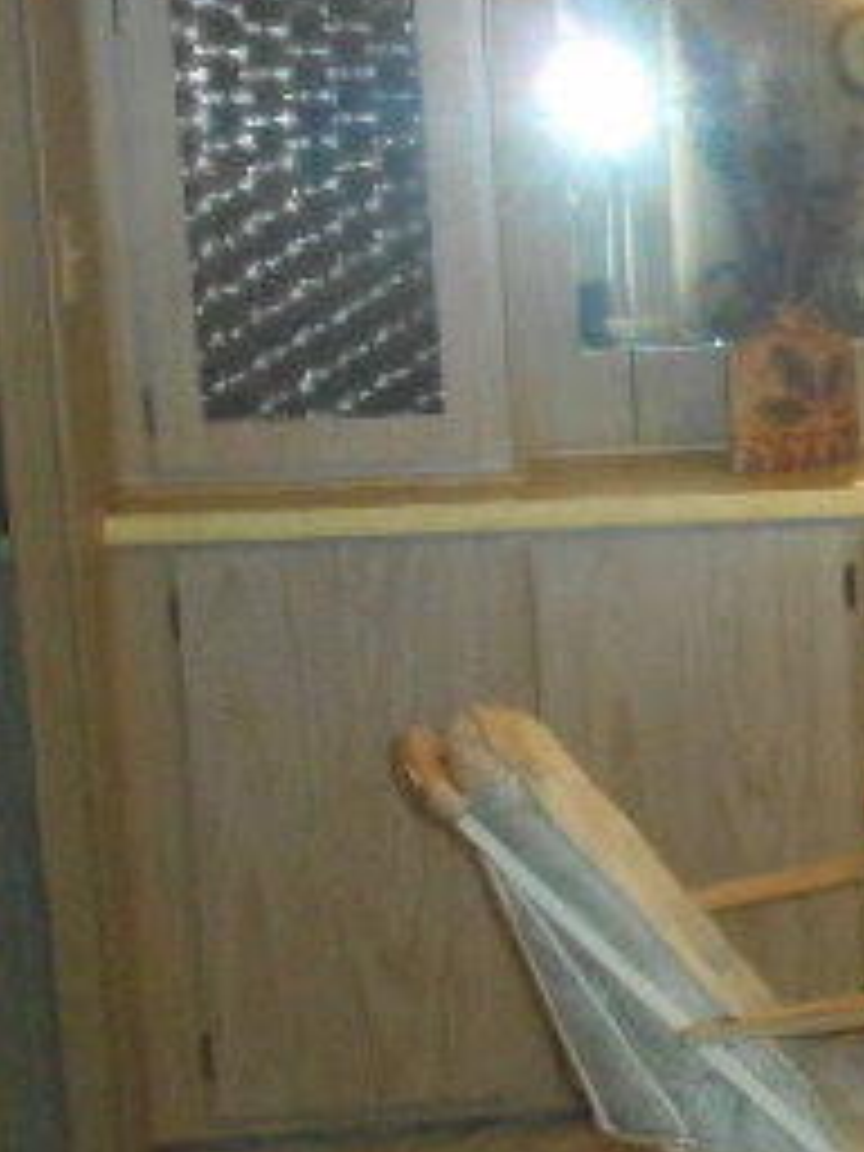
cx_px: 1431
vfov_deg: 17.9
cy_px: 724
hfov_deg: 12.5
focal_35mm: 110
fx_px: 3661
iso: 1100
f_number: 4.7
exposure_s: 1/30
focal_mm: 7.9
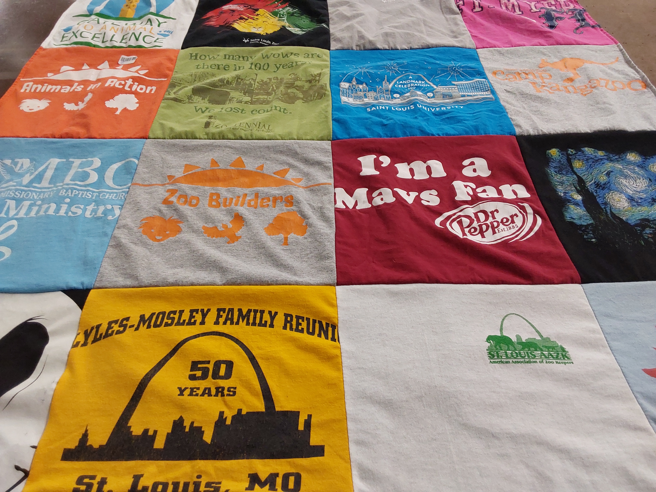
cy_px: 246
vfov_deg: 49.7
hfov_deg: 63.4
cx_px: 328
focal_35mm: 28
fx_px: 531
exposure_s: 1/50
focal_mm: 2.91
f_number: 1.9
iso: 80
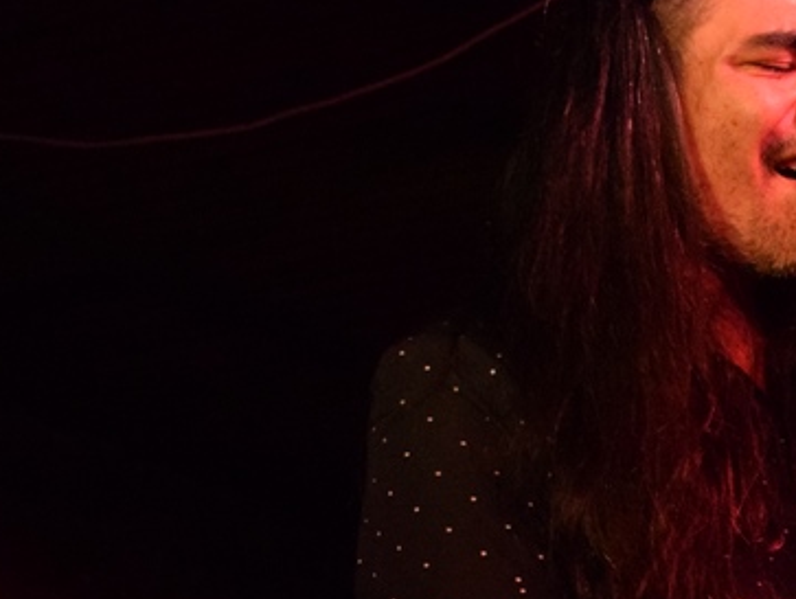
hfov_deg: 10.1
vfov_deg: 7.7
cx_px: 1055
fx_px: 4419
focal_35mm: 192
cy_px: 575
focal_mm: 42
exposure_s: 1/320
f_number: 5
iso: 5000
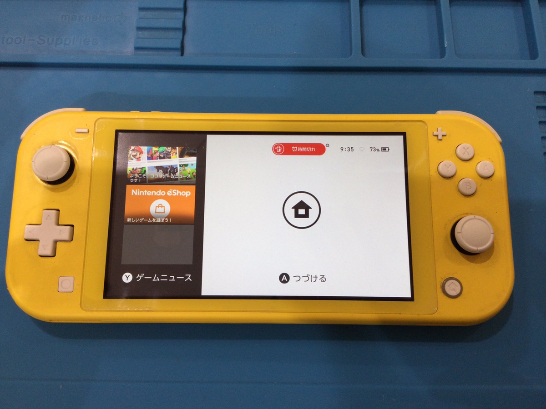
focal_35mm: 31
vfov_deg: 45.4
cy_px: 204
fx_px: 489
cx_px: 273
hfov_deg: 58.4
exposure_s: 1/60
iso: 32
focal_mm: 3.3
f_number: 2.4
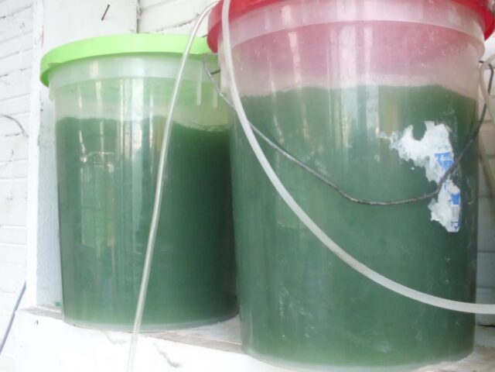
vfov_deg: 39.7
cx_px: 248
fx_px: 515
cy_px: 186
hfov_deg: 51.4
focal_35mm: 36
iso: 400
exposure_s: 1/60
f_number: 2.9
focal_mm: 6.3
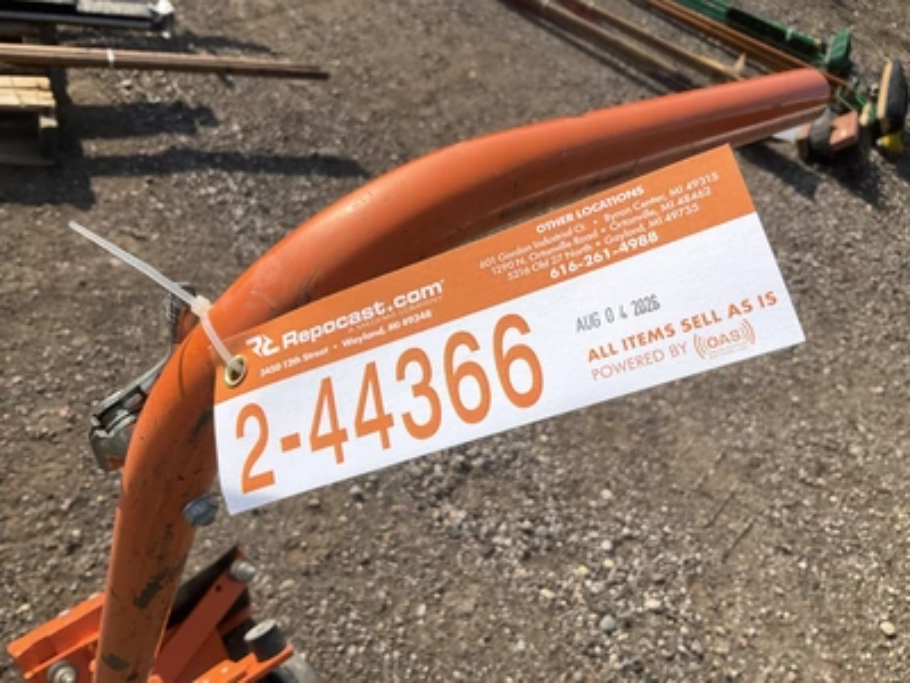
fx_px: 762
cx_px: 455
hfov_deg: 61.7
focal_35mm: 29
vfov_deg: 48.2
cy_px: 342
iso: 25
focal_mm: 3
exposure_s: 1/1912
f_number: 1.8
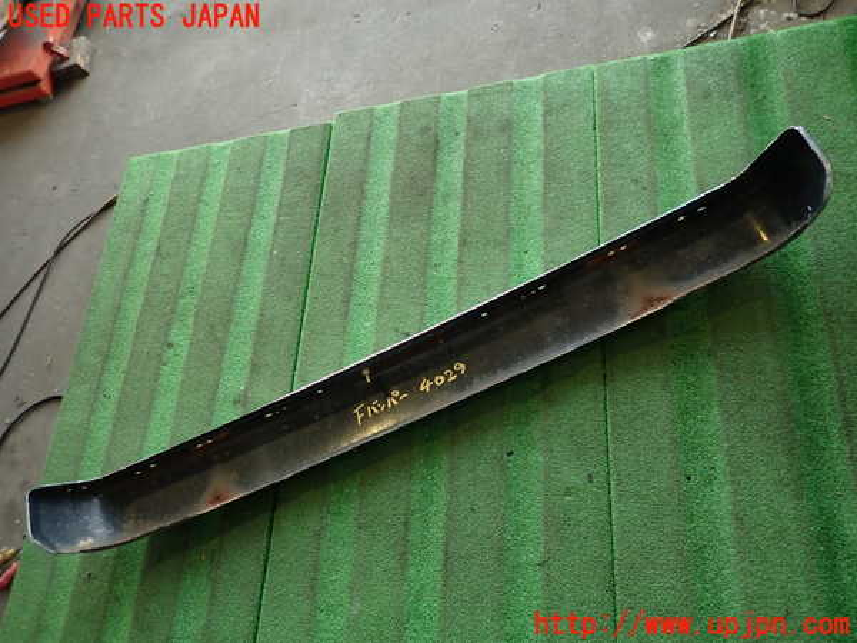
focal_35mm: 25
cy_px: 322
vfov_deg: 54.9
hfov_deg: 69.4
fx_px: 619
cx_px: 428
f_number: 2
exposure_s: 1/60
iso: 160
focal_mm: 4.5
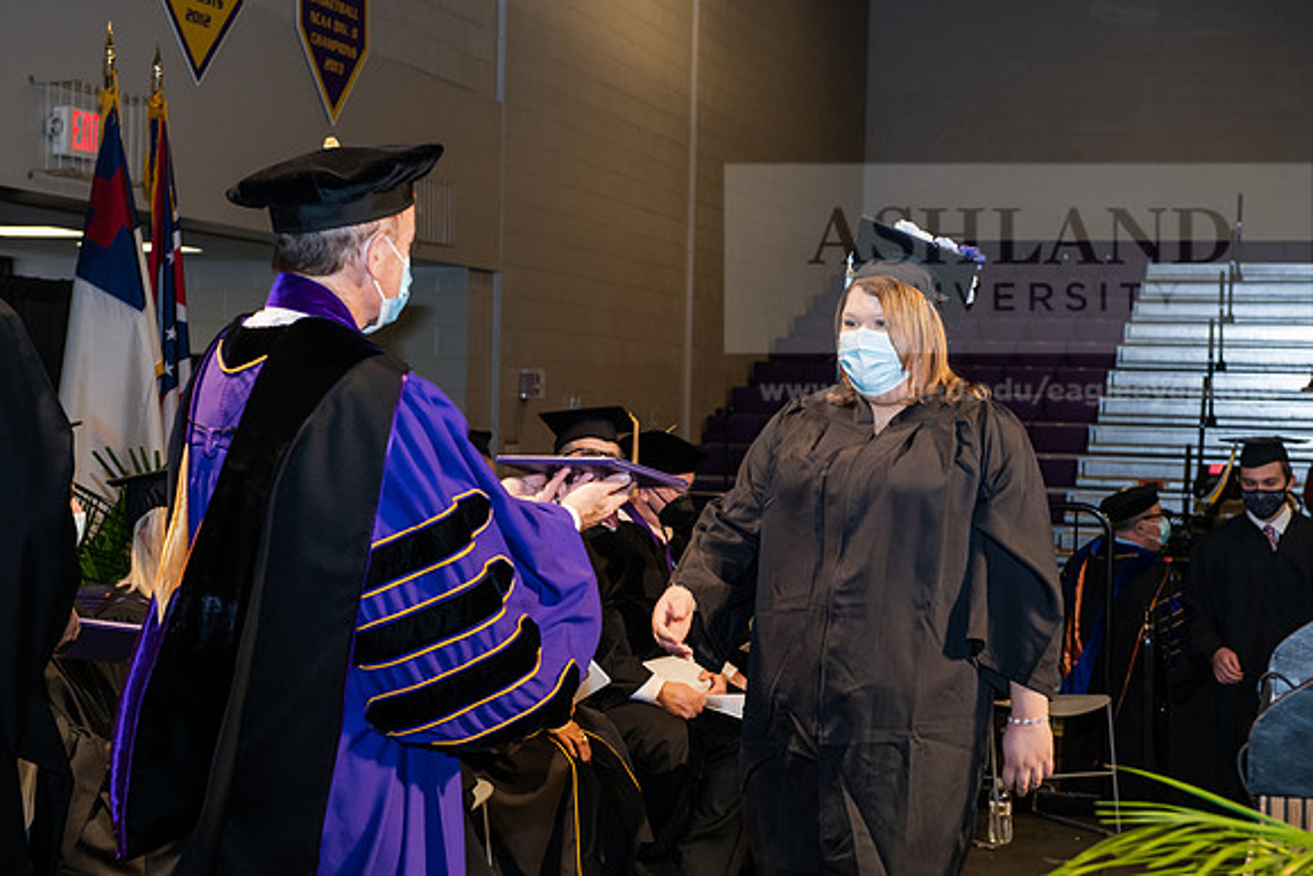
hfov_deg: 32.4
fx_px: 2262
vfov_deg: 21.9
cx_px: 656
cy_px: 438
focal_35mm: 62
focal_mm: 62
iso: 1600
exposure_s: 1/200
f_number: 6.3
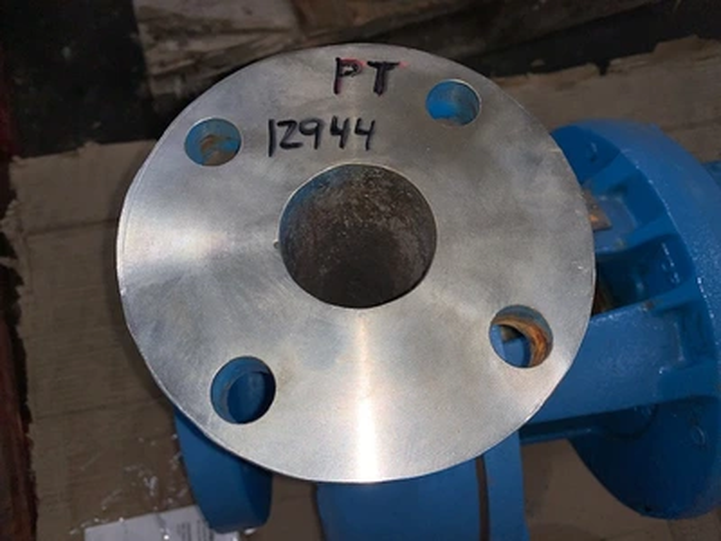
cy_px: 270
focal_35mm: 26
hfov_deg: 67.3
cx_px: 360
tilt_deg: -71.4
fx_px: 542
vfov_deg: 53.1
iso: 25
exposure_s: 1/495
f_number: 1.8
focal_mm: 4.25
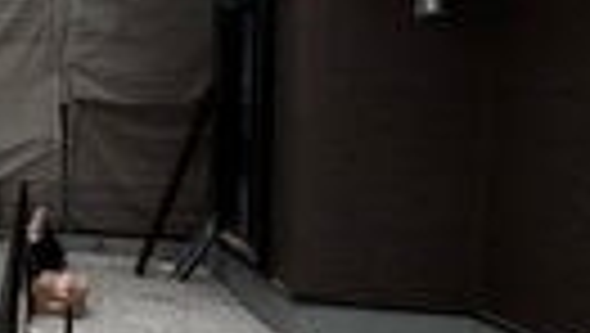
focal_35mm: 56
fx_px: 877
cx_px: -401
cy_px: 122
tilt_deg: -1.2
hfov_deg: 23.9
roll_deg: -0.6
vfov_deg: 21.5
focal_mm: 2.22
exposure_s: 1/326
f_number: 2.2
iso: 50
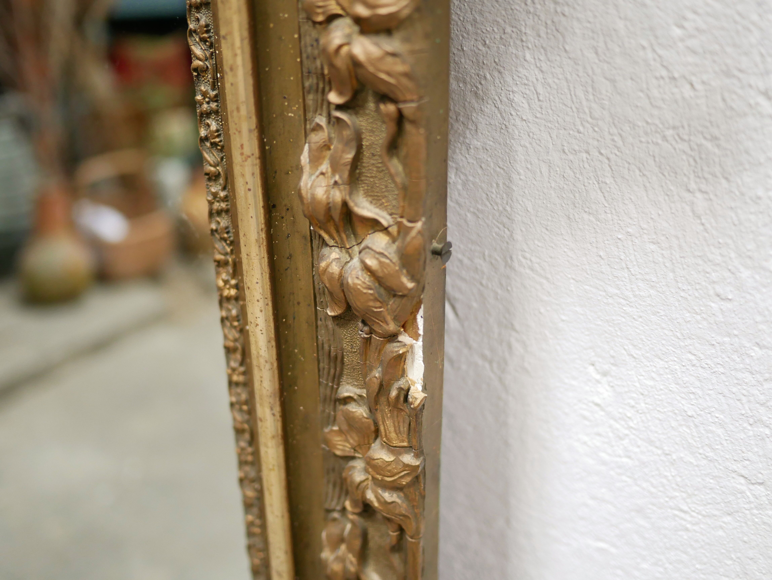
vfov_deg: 36.0
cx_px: 386
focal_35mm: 40
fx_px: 892
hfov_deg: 46.8
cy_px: 290
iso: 800
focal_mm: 20
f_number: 1.7
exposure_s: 1/60
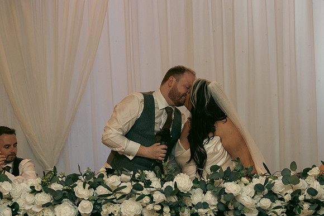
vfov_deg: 16.1
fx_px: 765
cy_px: 108
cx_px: 162
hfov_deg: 23.9
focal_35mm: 85
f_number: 3.5
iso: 2500
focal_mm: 57
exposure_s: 1/160
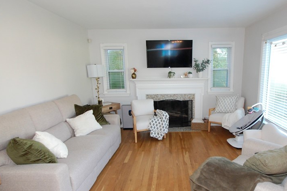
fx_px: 183
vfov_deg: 55.0
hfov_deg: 75.7
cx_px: 164
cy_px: 99
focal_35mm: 23
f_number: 5.6
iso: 800
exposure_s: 1/60
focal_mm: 10
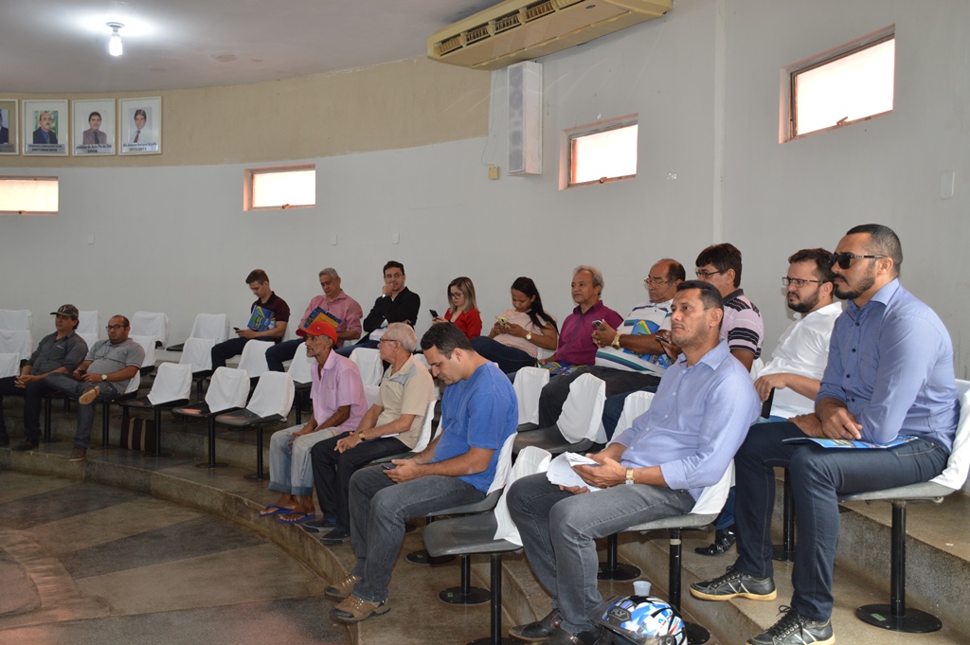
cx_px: 485
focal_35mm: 33
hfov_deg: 57.3
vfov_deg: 39.9
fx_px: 888
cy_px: 322
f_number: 4.5
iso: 400
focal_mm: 22
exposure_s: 1/80
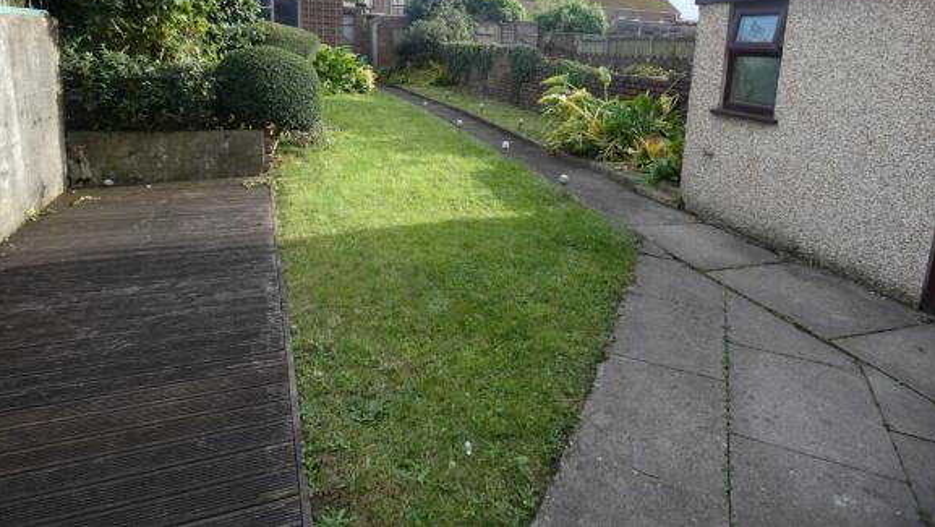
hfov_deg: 81.2
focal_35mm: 22
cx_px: 469
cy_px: 174
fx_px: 546
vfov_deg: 50.6
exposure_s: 1/320
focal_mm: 3.6
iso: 80
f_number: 2.8
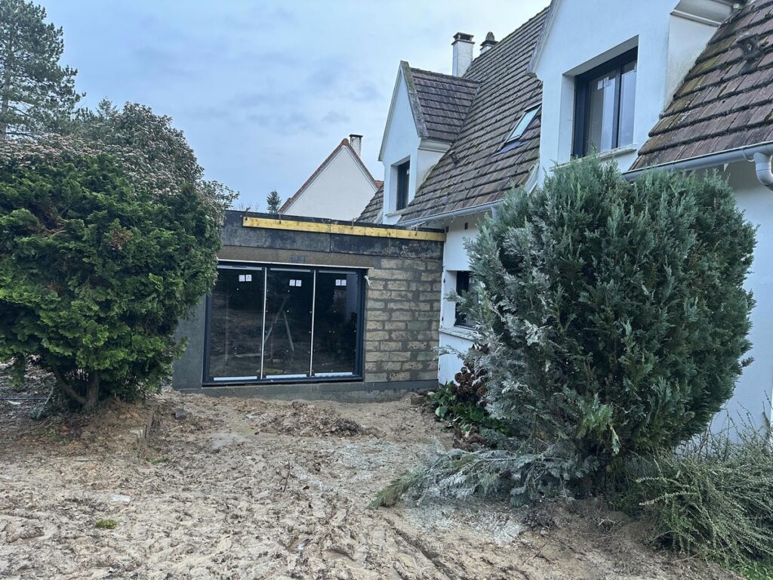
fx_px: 536
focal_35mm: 24
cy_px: 290
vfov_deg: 56.8
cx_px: 386
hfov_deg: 71.6
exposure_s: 1/61
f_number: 1.78
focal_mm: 6.86
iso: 250
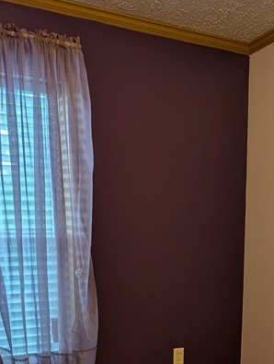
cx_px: 170
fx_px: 652
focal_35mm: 62
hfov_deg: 23.7
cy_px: 414
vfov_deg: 28.0
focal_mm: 6.9
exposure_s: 1/24
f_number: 1.68
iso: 95
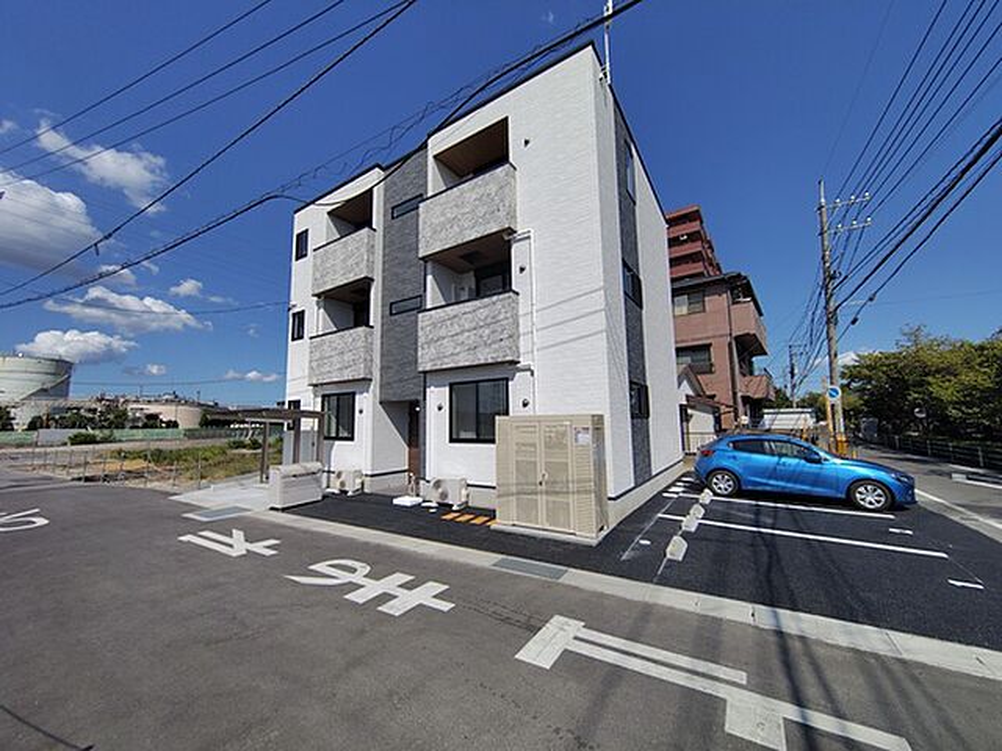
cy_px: 376
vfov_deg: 89.9
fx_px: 376
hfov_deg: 106.2
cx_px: 501
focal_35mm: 13
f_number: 2.2
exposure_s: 1/1938
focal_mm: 2.16
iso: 100
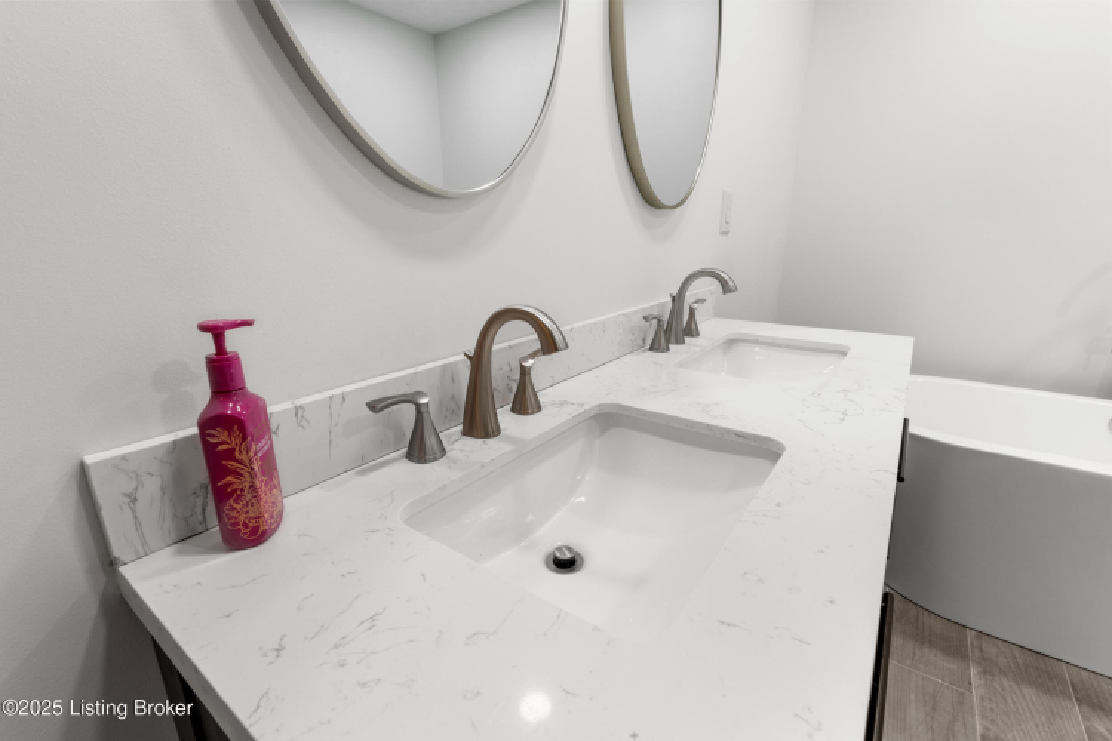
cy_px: 370
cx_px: 556
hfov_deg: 96.7
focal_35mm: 16
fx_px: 494
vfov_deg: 73.7
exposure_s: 1/4
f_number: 11
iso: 400
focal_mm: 16
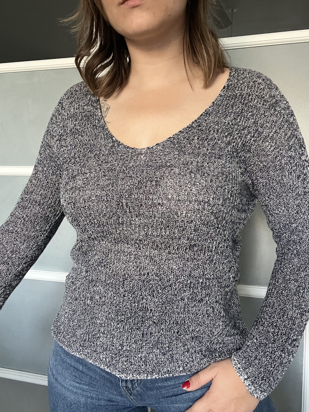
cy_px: 206
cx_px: 154
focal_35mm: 30
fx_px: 357
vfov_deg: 60.0
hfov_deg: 46.8
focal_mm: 2.71
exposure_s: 1/60
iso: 250
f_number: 2.2
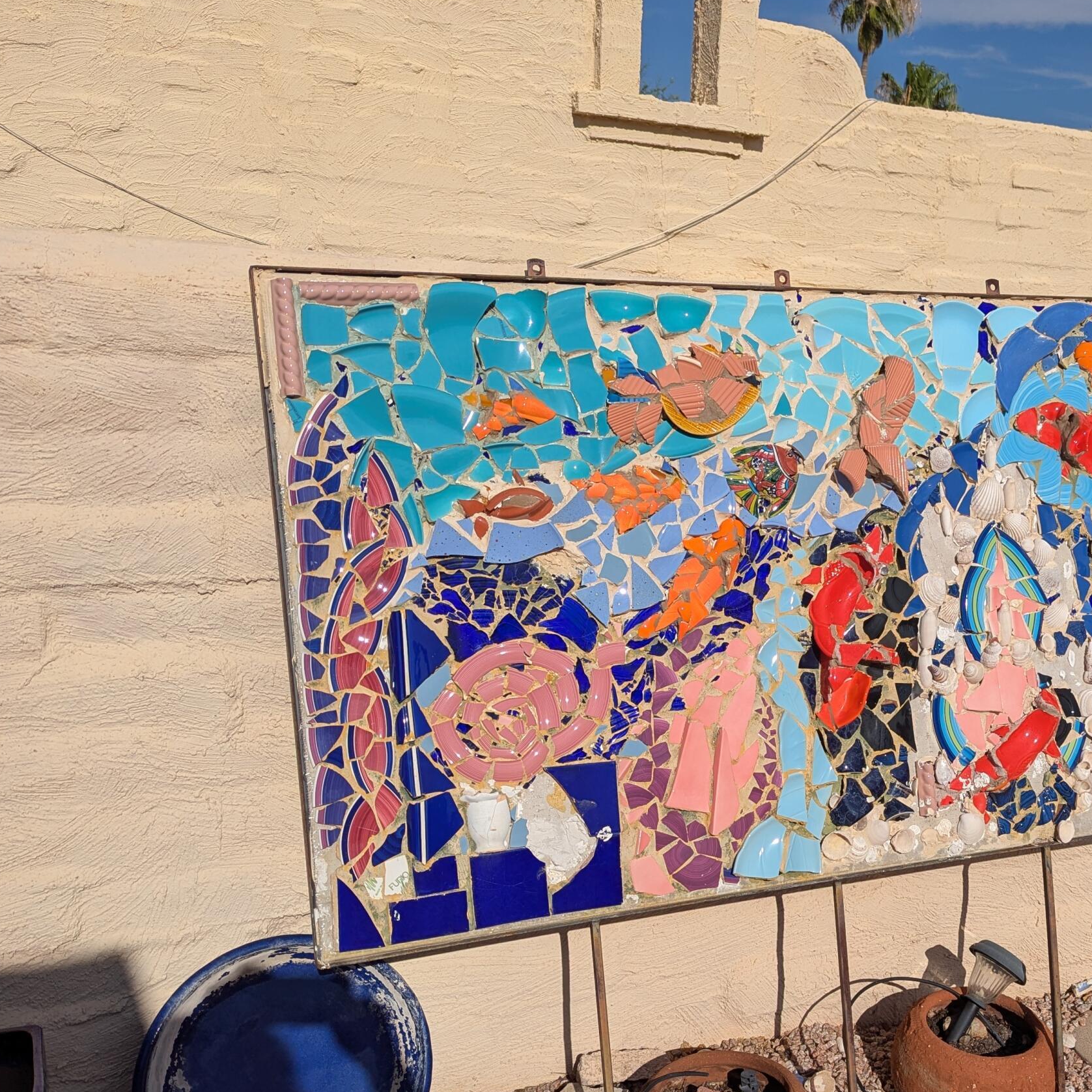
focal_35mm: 38
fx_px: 1356
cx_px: 811
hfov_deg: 42.6
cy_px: 663
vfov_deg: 43.6
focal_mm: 6.81
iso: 51
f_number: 1.85
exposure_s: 1/5155
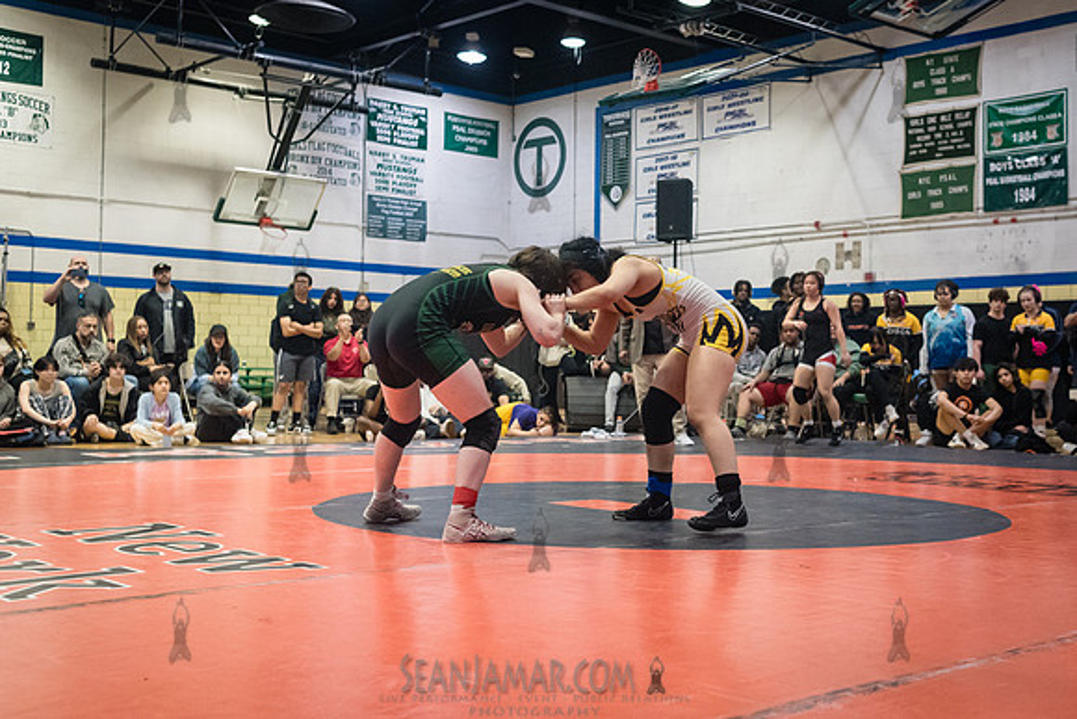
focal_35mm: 44
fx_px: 1304
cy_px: 338
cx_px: 642
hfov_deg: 44.7
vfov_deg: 30.8
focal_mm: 35
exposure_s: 1/400
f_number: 3.5
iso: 6400
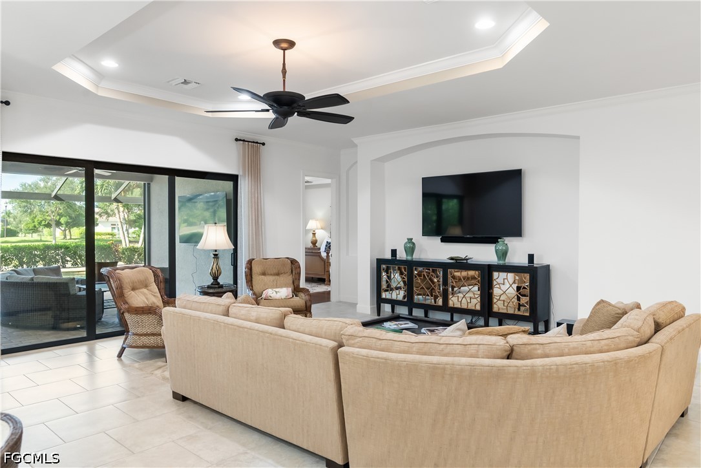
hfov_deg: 73.7
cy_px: 234
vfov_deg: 53.2
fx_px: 467
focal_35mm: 24
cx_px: 350
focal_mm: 24
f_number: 6.7
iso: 1600
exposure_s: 1/30
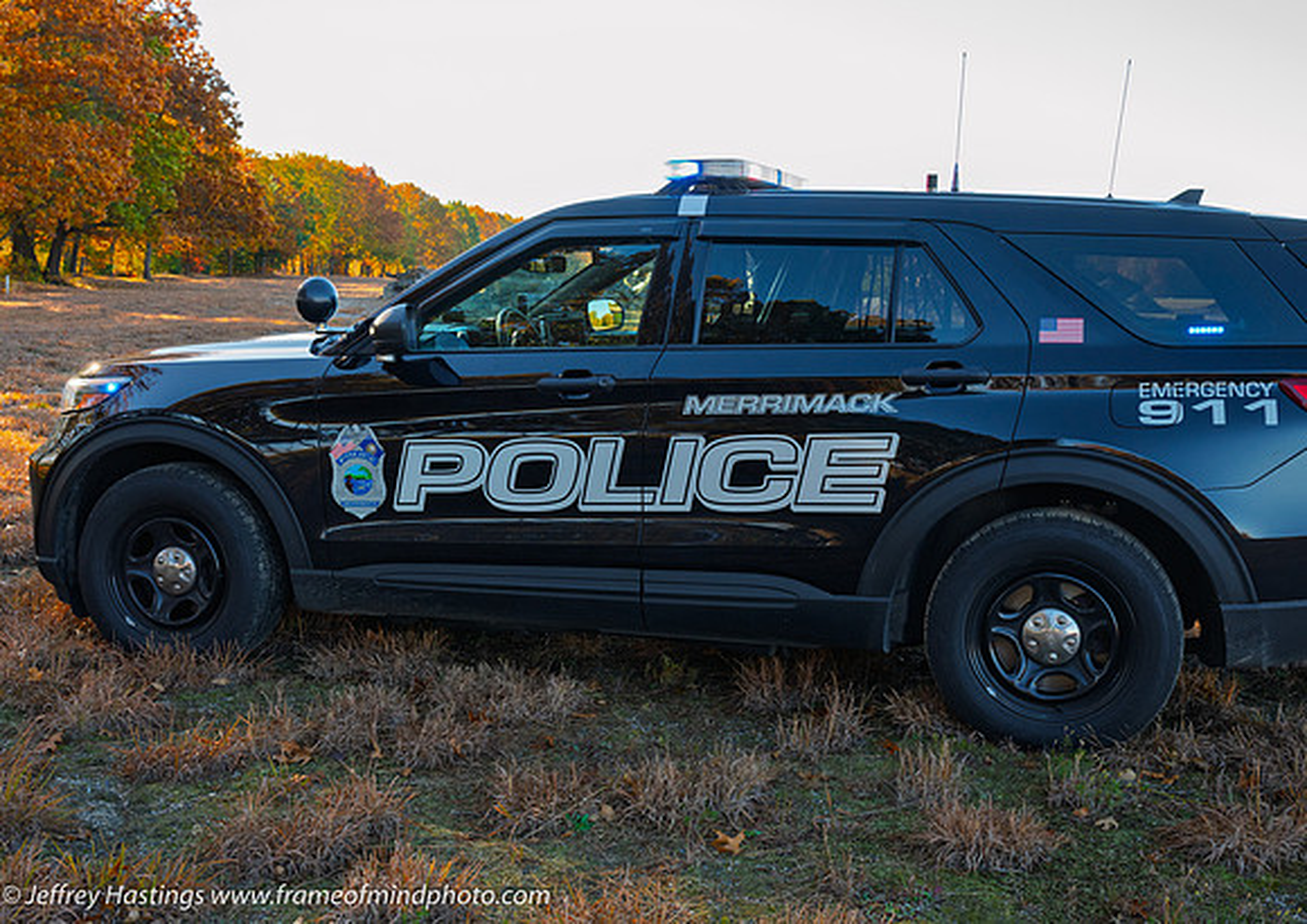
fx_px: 1552
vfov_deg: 33.1
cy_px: 462
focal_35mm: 42
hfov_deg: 45.7
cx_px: 641
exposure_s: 1/200
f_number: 8
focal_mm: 39
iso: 800
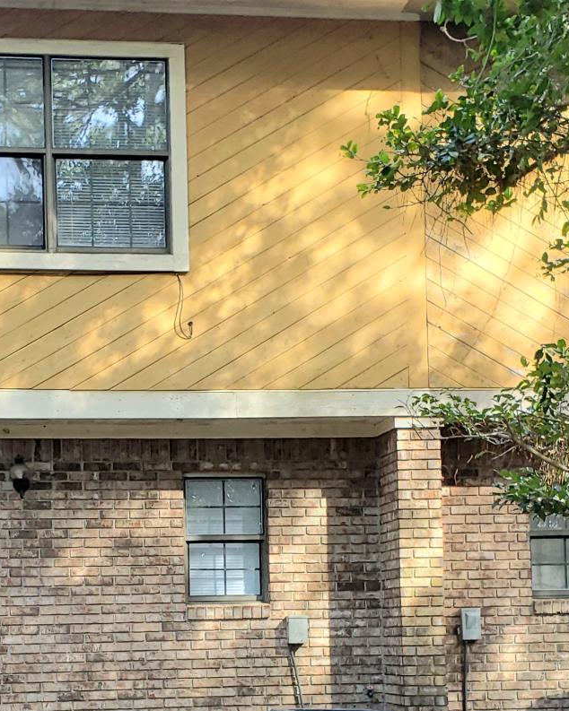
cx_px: 153
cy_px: 567
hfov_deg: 23.6
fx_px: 1348
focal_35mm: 64
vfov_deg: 28.9
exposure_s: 1/120
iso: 80
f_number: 2.4
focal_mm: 4.3
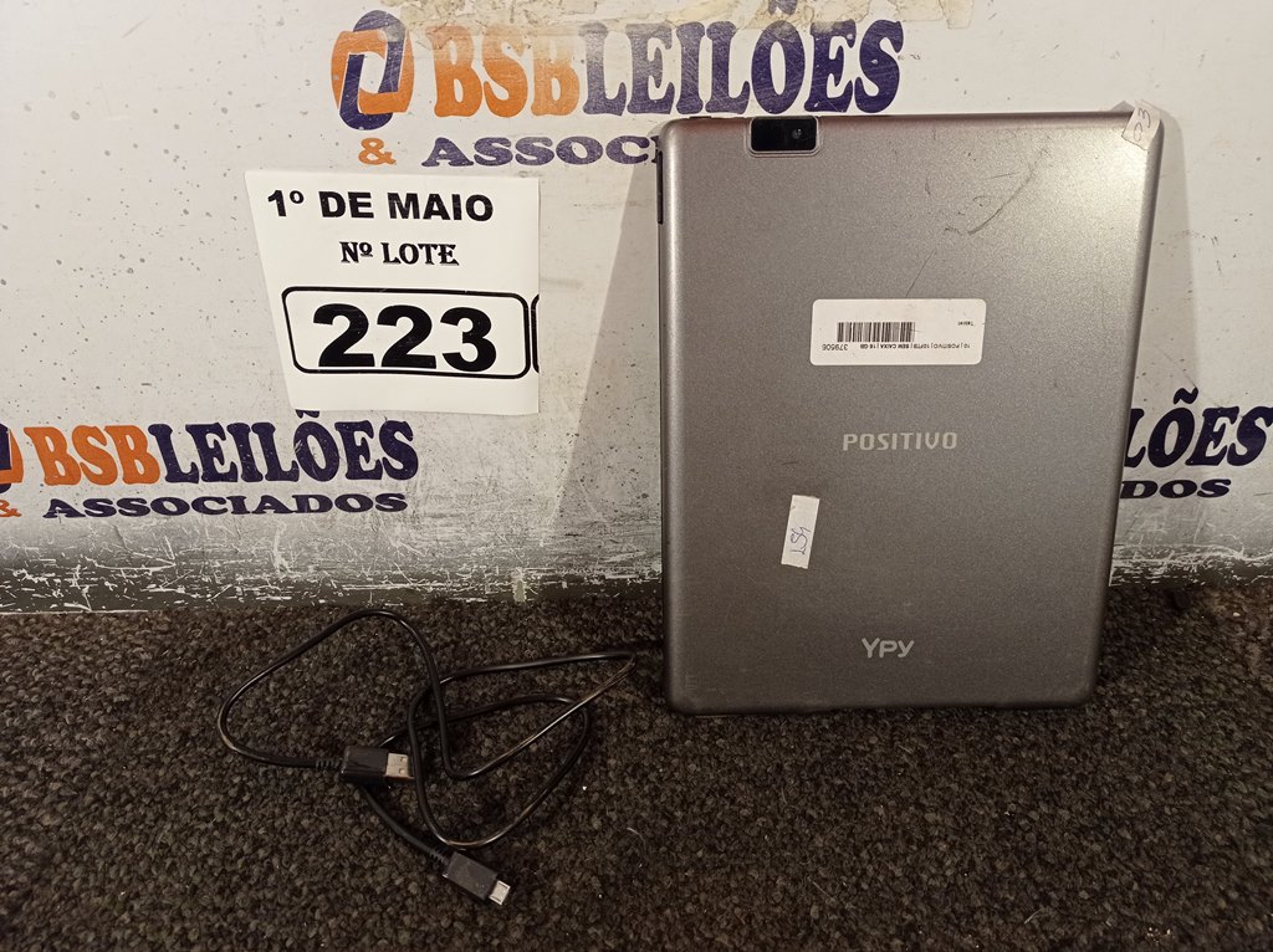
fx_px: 1029
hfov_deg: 63.5
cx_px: 636
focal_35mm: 28
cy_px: 476
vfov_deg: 49.7
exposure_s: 1/60
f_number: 1.79
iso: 105
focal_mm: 4.7
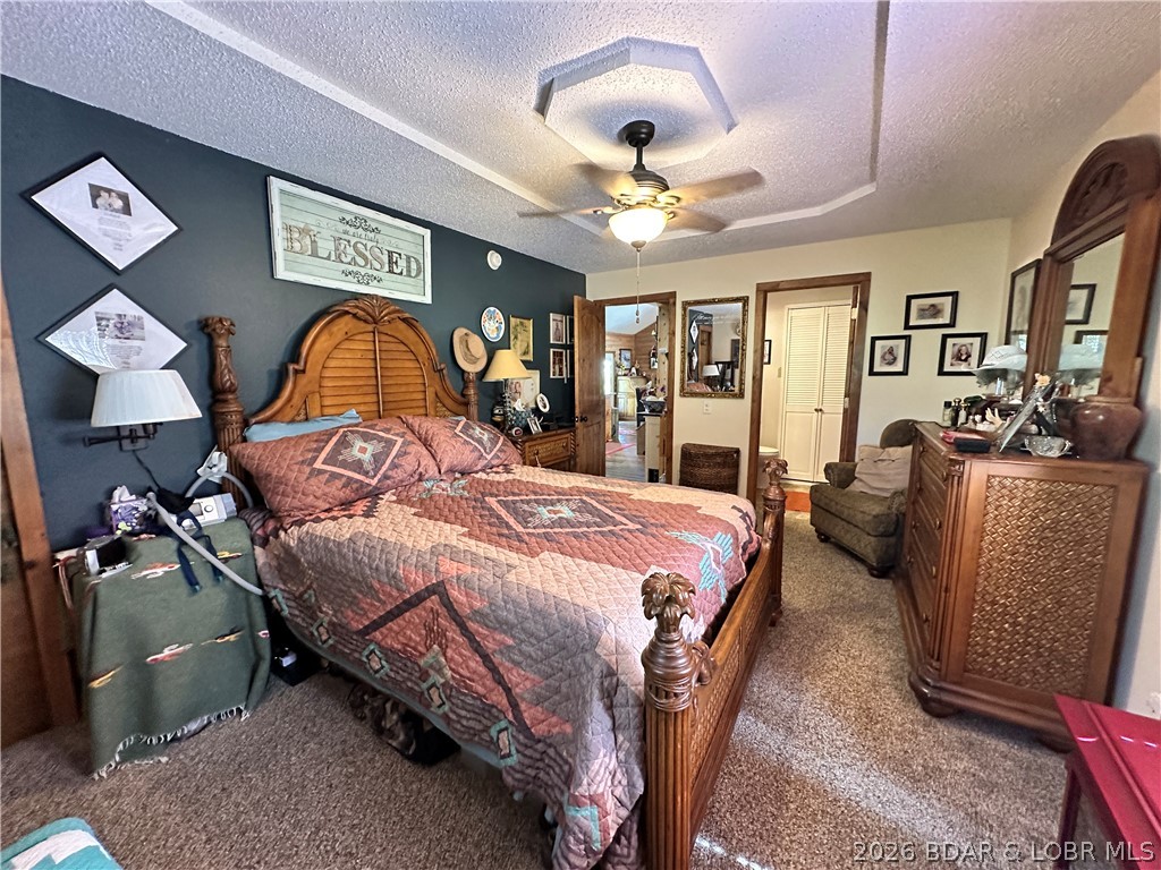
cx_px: 580
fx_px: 470
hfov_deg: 102.1
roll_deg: +0.8
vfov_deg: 85.7
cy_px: 435
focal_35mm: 14
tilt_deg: -7.3
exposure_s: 1/60
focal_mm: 2.22
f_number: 2.2
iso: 800
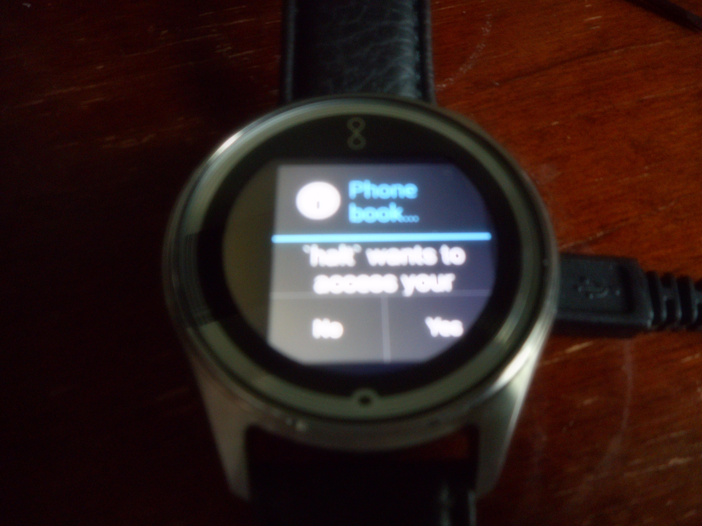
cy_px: 263
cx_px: 351
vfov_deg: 54.9
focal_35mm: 25
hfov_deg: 69.4
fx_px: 507
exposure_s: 1/10
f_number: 3.7
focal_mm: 4.5
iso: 400
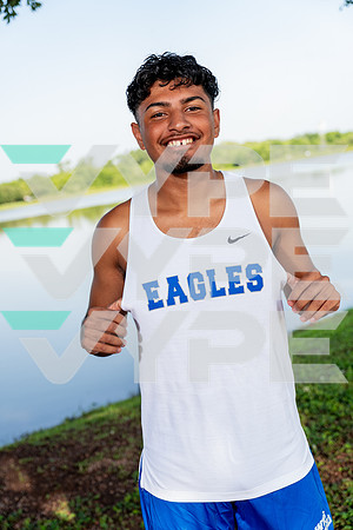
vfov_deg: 41.1
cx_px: 176
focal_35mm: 48
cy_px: 265
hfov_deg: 28.1
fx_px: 706
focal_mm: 48
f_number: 4
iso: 100
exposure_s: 1/250
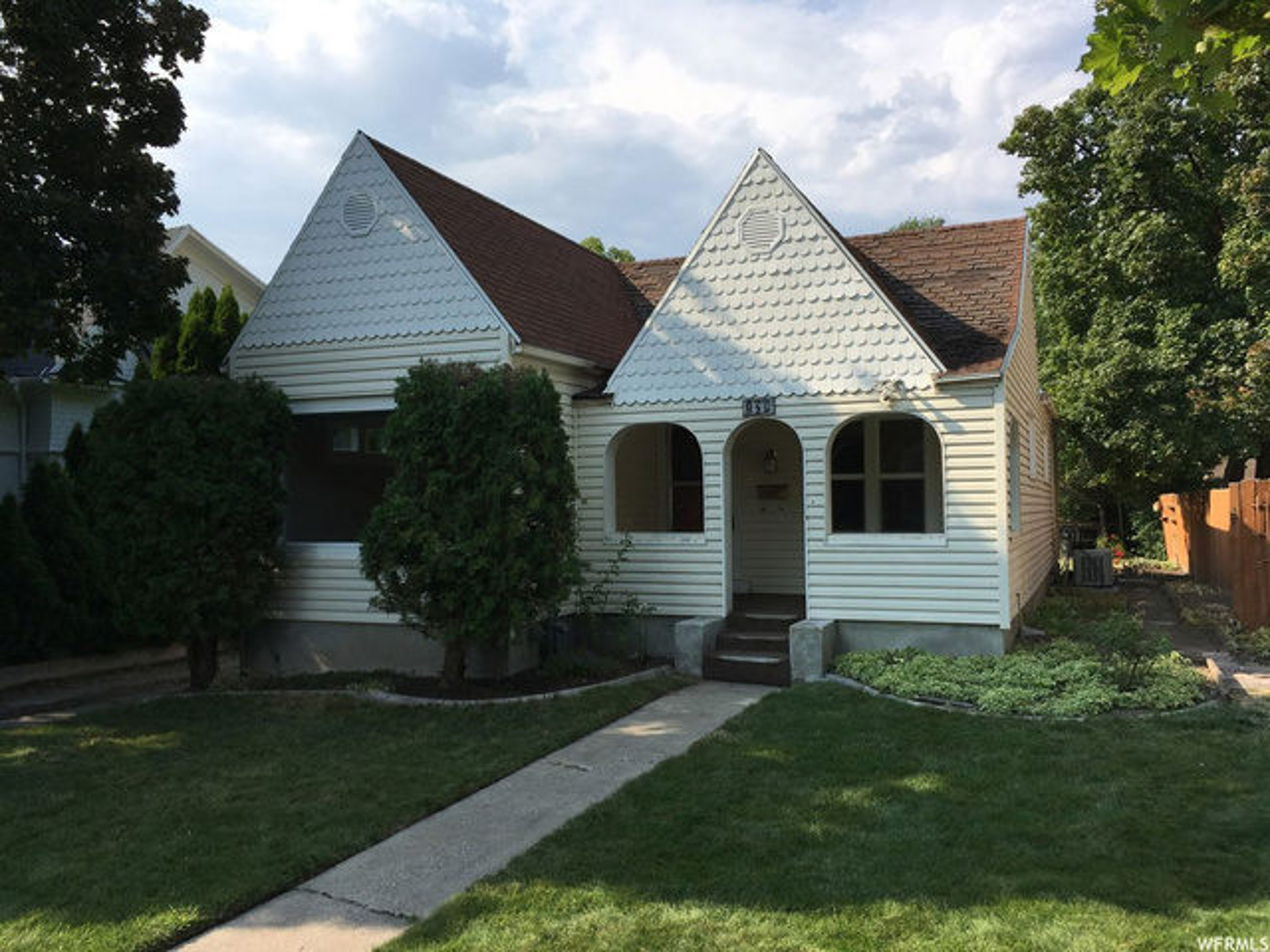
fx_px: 1064
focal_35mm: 29
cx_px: 635
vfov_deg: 48.2
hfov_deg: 61.7
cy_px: 476
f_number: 2.2
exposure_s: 1/1399
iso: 25
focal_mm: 4.15
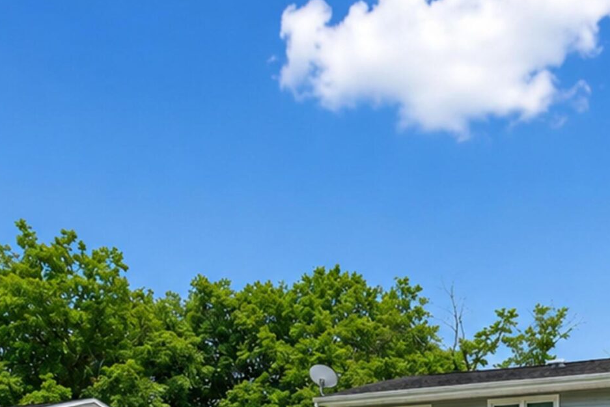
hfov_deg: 45.9
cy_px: 523
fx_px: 695
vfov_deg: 27.5
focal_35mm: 41
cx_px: 450
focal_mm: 10
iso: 800
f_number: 6.4
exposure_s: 1/125
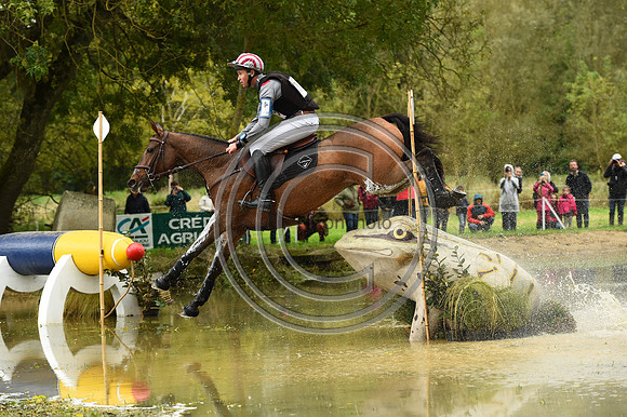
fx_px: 1915
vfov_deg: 12.4
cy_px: 208
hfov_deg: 18.6
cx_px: 314
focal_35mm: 110
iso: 1600
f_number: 4.5
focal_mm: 110
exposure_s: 1/1250
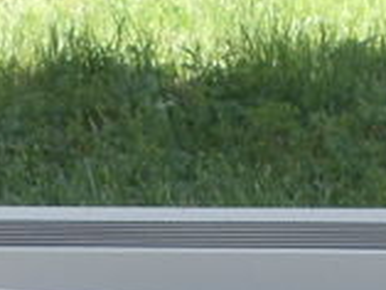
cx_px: 270
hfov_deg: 7.1
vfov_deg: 5.2
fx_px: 3125
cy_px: 614
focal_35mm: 280
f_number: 3.5
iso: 100
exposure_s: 1/320
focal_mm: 6
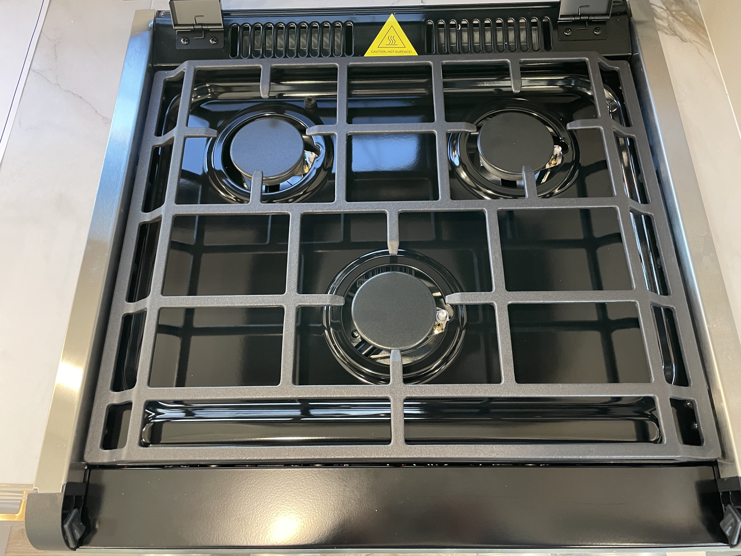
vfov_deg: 53.1
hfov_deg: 67.3
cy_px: 278
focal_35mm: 26
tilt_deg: -67.2
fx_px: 557
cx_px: 370
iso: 500
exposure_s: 1/60
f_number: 1.6
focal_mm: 4.2
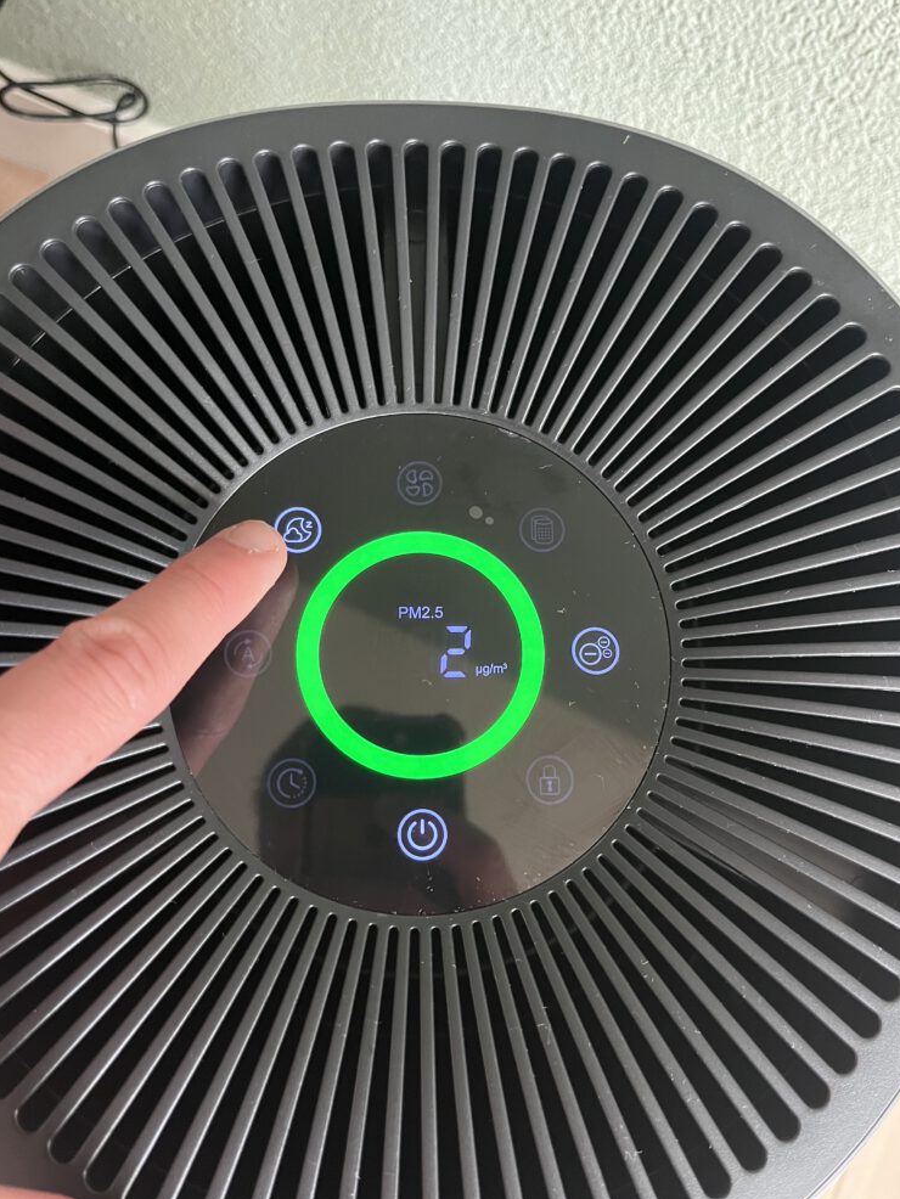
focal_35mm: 27
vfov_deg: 65.3
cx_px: 445
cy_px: 592
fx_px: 936
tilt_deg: -80.0
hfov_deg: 51.4
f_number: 1.6
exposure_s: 1/40
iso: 640
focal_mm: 5.1
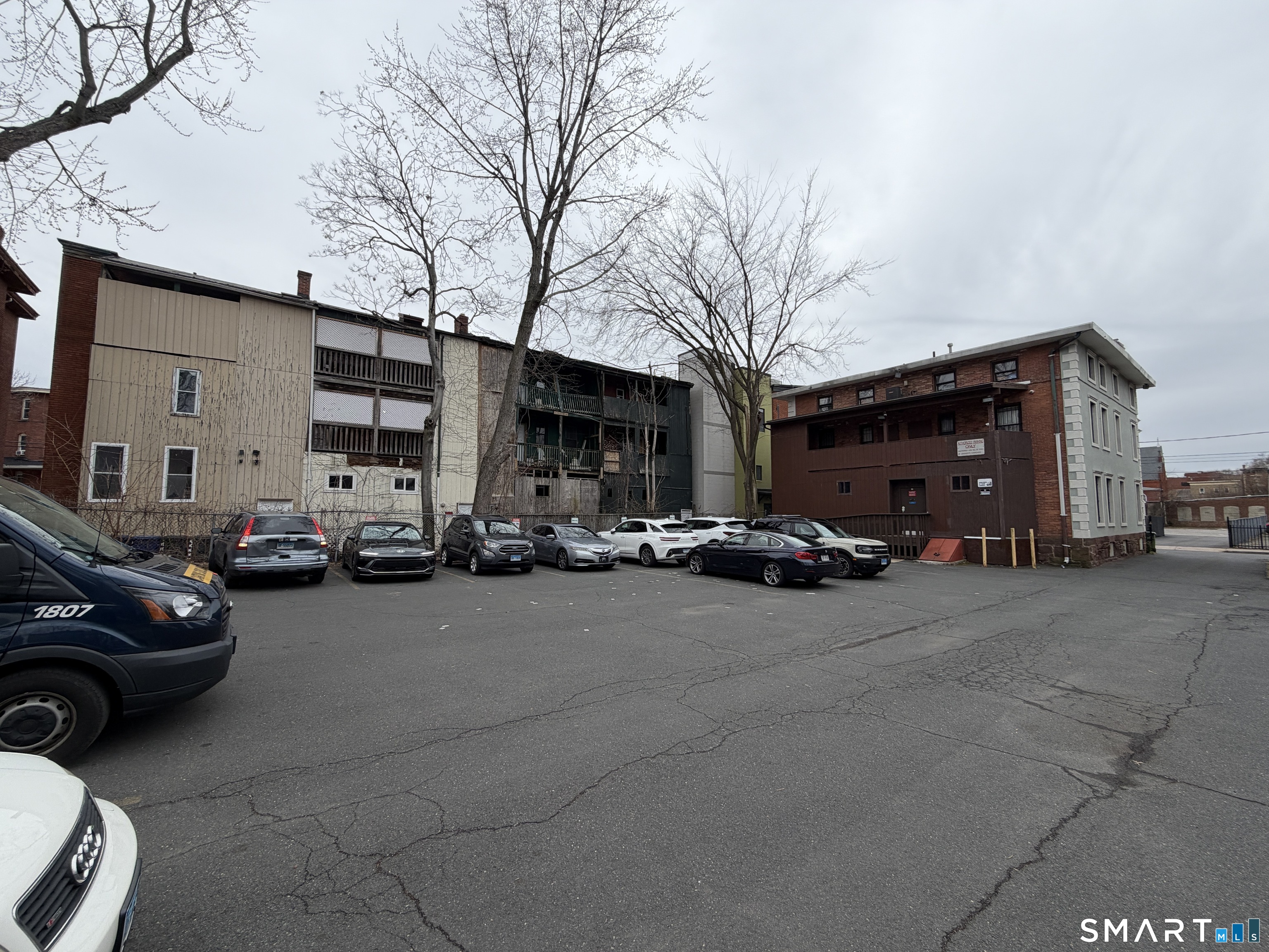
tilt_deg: +5.2
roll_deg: +0.3
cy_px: 476
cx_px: 634
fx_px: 513
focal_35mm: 14
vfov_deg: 85.7
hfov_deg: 102.1
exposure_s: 1/770
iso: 32
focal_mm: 2.22
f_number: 2.2
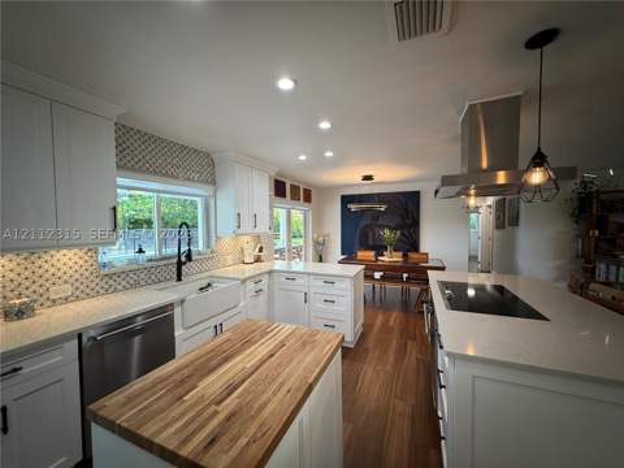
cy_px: 234
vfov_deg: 85.7
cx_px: 312
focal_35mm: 14
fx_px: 252
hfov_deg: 102.1
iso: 160
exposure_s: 1/120
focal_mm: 2.22
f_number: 2.2
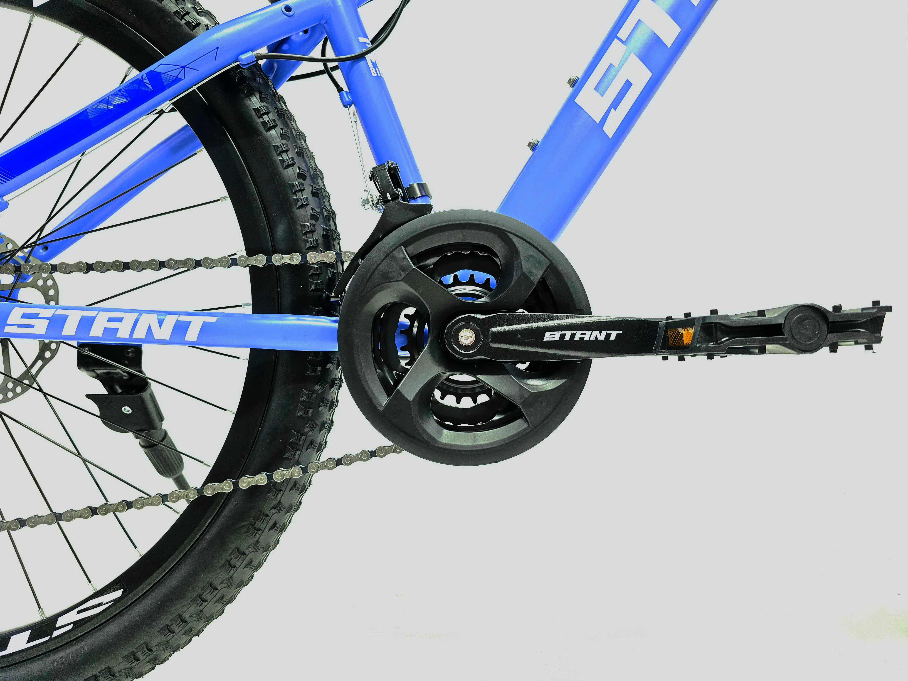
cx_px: 454
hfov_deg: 73.9
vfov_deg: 58.9
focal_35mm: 23
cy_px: 340
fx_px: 603
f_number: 1.7
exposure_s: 1/120
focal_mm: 6.3
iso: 800
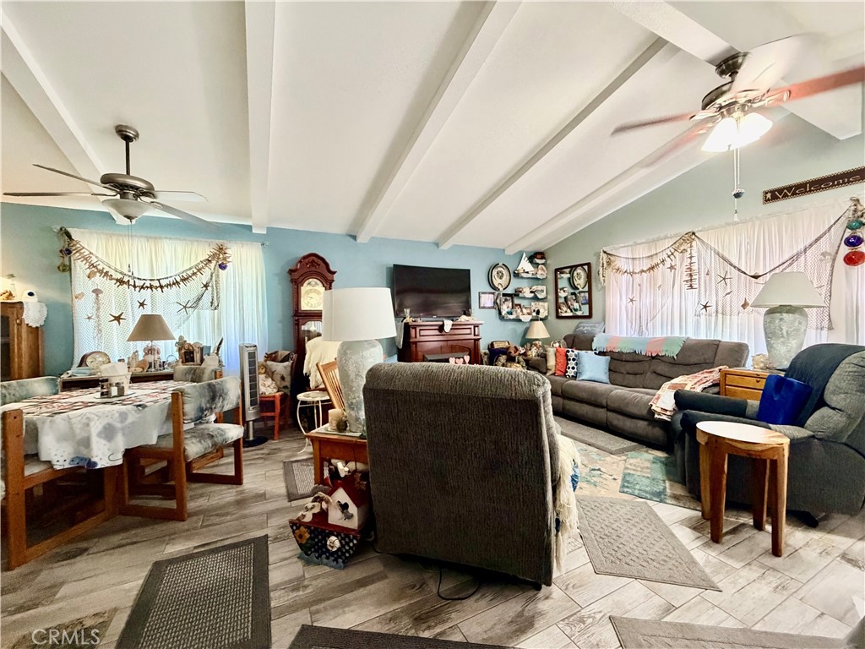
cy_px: 324
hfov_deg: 102.1
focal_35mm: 14
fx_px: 350
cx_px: 432
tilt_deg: -1.1
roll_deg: +0.9
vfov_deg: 85.7
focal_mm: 2.22
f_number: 2.2
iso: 500
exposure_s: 1/60
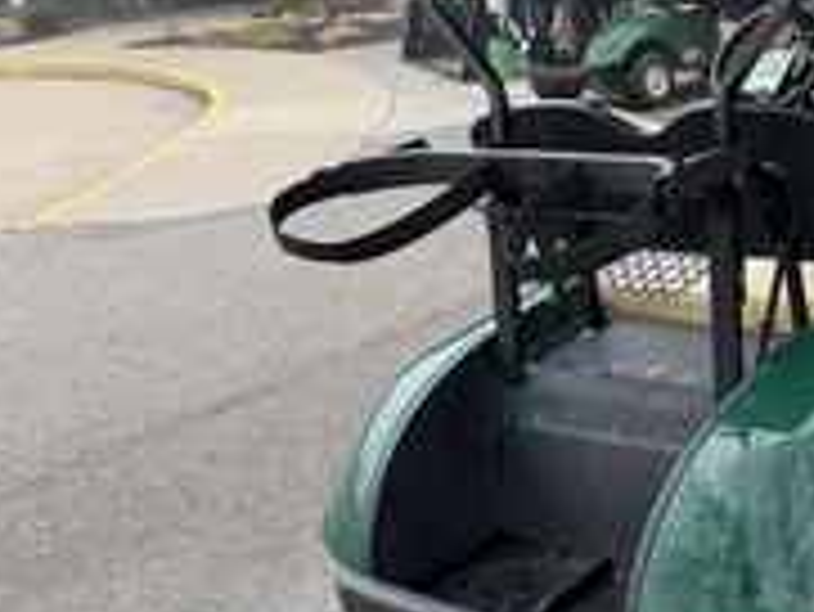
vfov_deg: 27.5
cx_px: 863
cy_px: 261
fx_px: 1247
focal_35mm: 53
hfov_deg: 32.4
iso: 100
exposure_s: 1/702
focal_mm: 6.76
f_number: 1.78
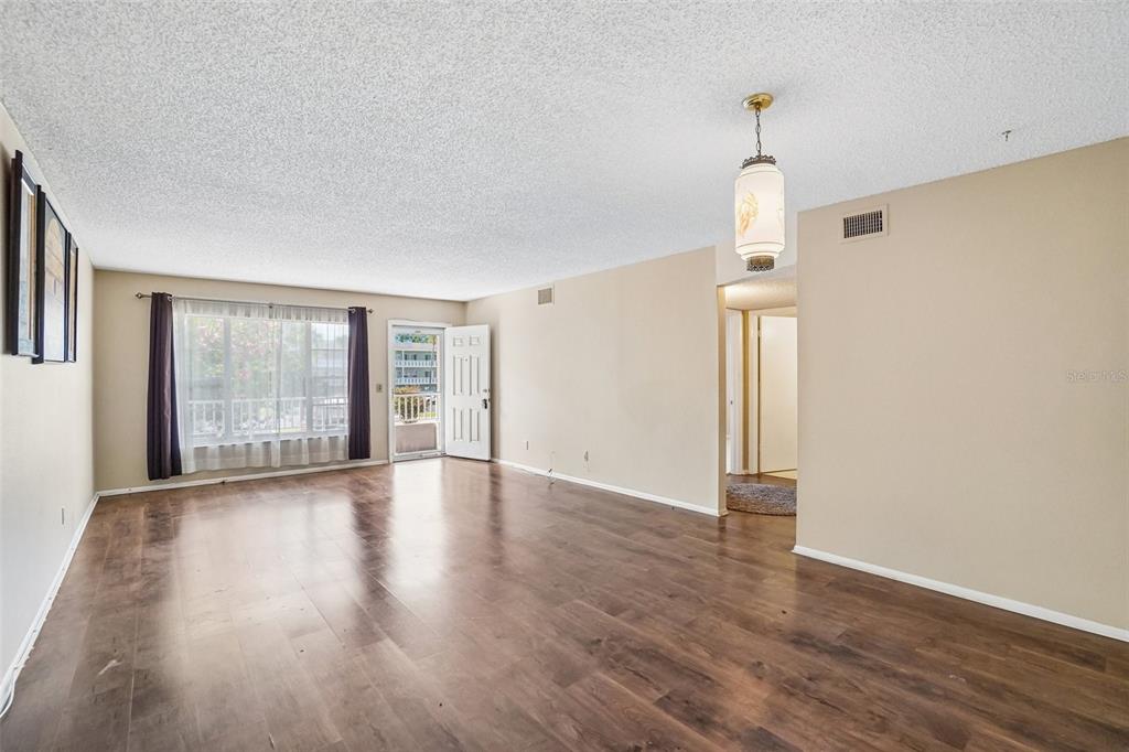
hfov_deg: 100.4
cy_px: 376
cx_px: 564
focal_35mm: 15
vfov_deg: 77.3
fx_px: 470
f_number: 8
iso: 500
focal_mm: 10
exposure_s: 1/30
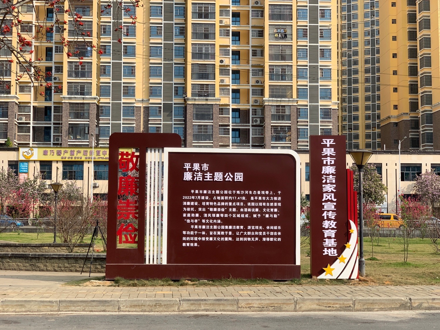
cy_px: 165
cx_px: 220
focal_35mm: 52
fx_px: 661
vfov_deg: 28.0
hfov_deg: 36.8
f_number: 2.4
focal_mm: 6
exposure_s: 1/1065
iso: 16
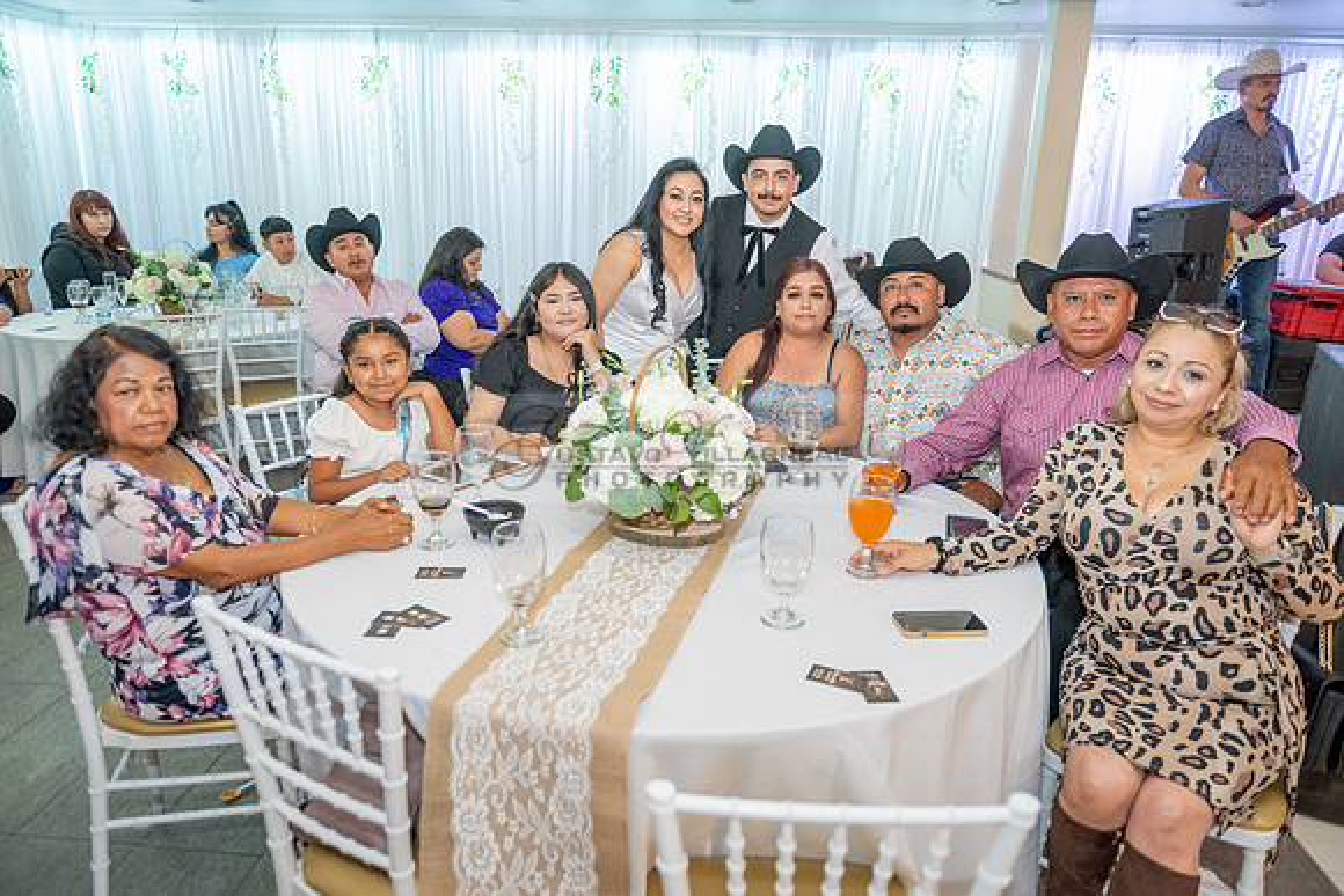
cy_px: 448
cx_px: 672
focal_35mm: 24
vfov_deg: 53.2
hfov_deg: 73.7
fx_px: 896
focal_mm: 24
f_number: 3.2
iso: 800
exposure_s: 1/160
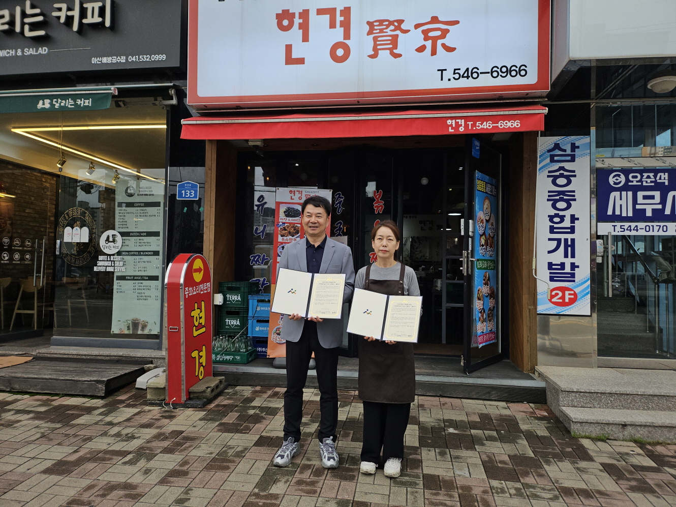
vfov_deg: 56.8
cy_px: 254
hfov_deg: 71.6
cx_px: 338
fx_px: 469
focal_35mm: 24
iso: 50
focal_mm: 5
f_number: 1.8
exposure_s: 1/645
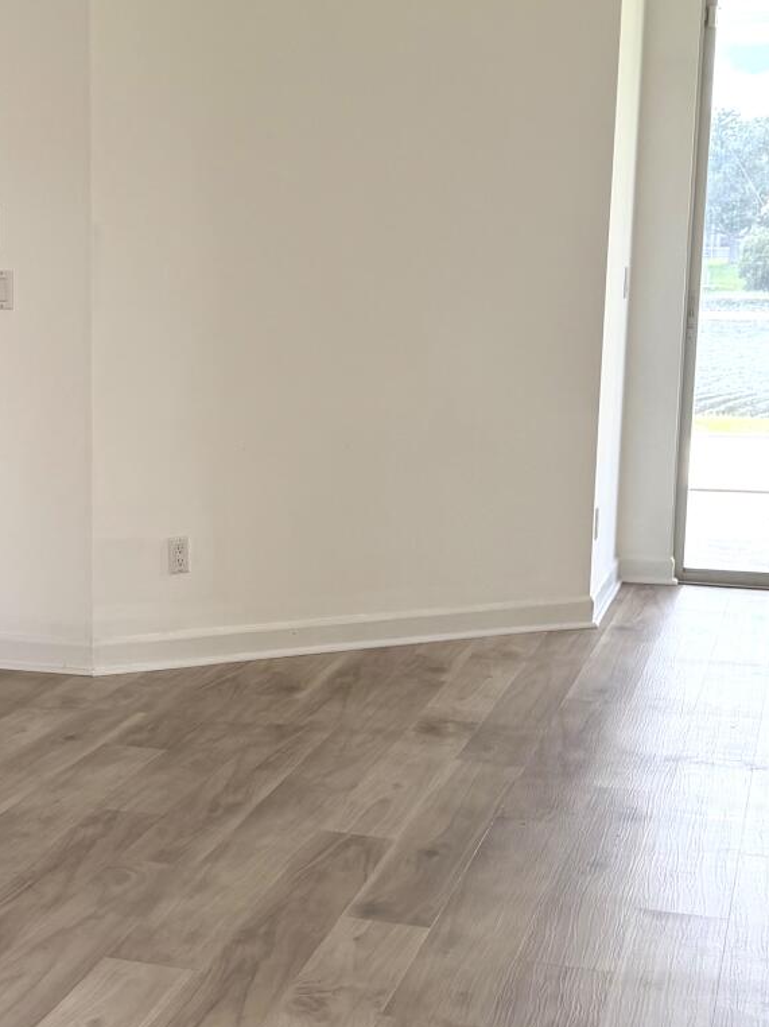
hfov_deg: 23.0
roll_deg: +0.2
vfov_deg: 30.7
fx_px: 1867
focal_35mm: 63
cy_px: 602
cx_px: 189
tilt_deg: -10.7
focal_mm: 6.76
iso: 80
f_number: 1.78
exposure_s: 1/170
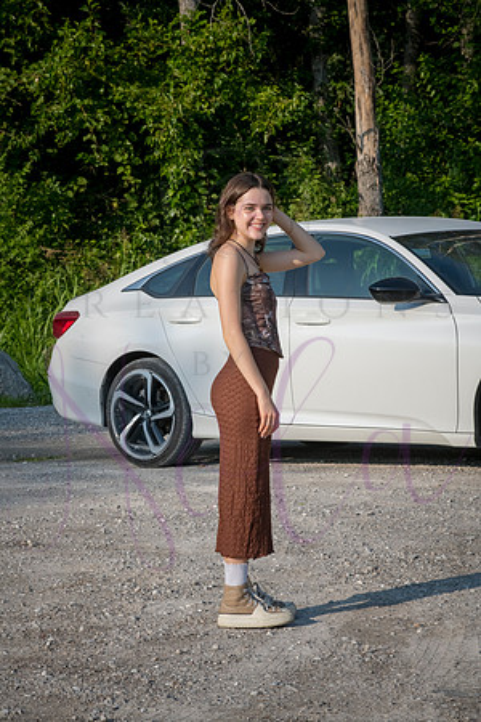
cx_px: 240
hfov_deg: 11.4
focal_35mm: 120
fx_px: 2405
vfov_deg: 17.1
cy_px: 361
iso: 400
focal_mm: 120
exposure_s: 1/320
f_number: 18
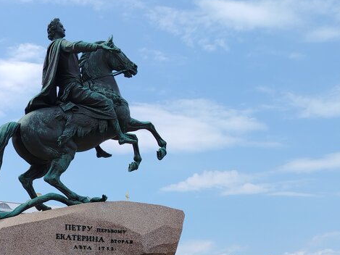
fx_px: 648
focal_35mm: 66
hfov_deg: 29.2
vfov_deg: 21.1
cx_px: 117
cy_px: 281
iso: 100
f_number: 1.75
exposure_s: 1/912
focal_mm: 5.25
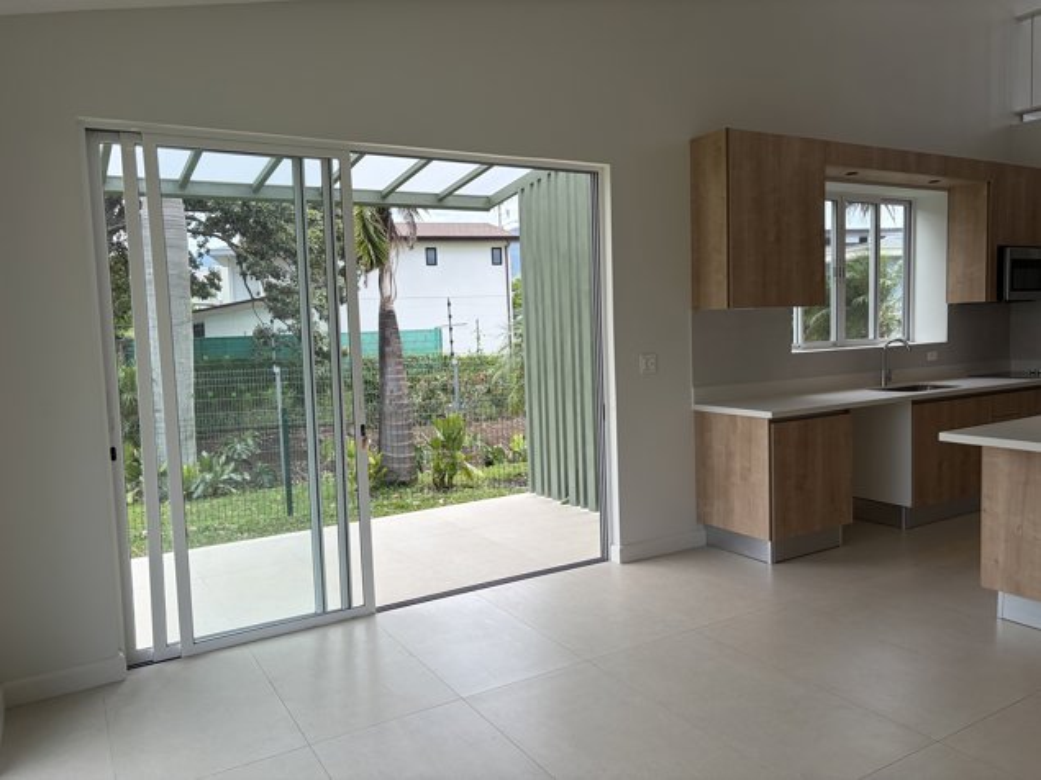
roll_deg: +1.5
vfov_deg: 53.0
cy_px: 390
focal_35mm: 26
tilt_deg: -3.4
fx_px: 782
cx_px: 520
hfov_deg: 67.3
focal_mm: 5.96
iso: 50
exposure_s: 1/1048
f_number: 1.6
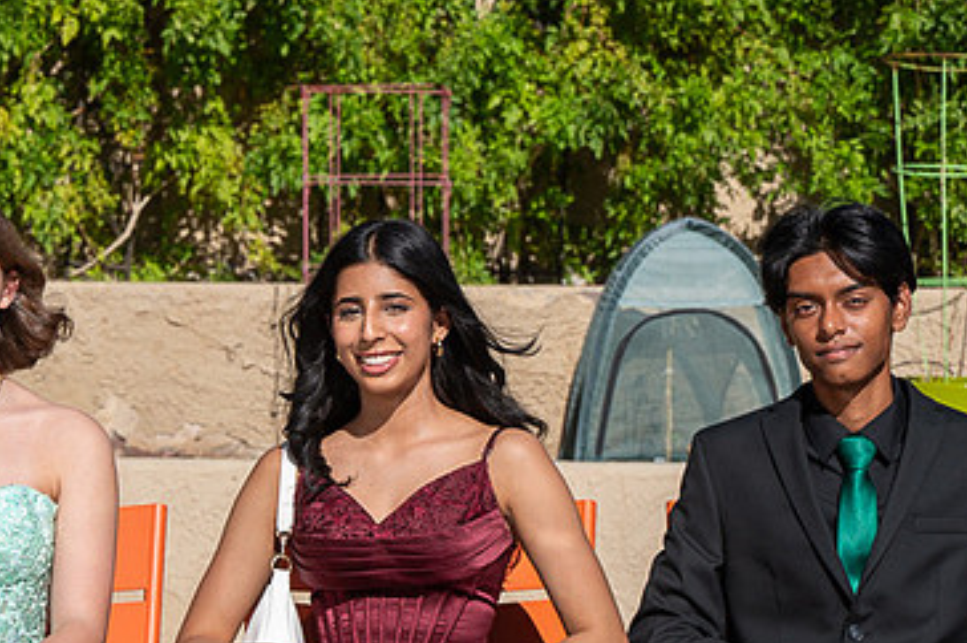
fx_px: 7675
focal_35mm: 286
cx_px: 381
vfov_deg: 4.8
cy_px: 282
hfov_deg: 7.2
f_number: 11
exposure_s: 1/200
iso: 50
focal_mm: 150
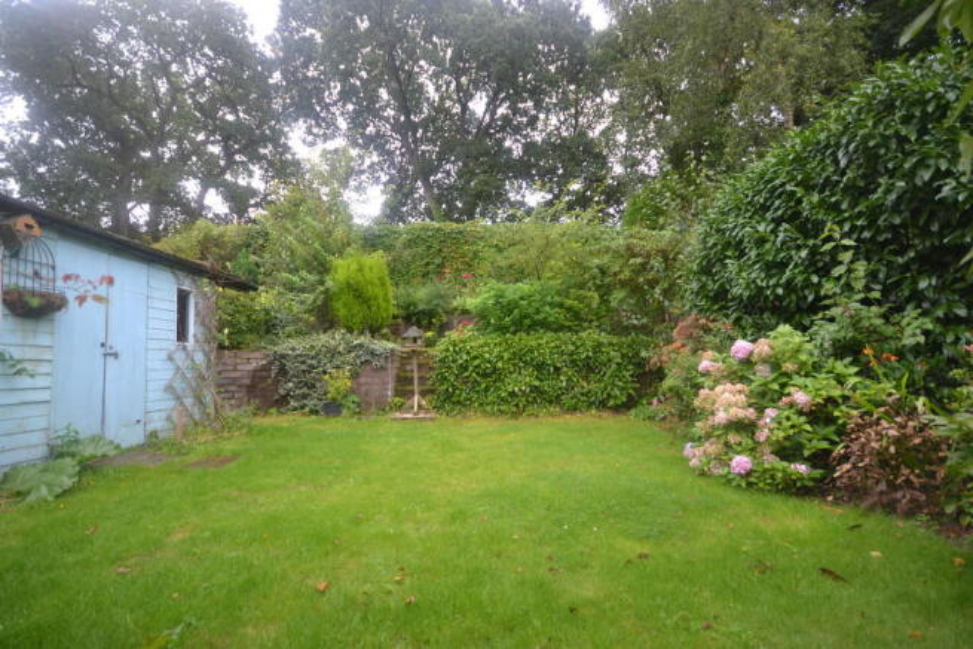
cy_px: 324
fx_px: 405
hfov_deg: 100.4
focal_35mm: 15
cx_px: 486
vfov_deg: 77.4
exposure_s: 1/100
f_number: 5
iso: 400
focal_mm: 10
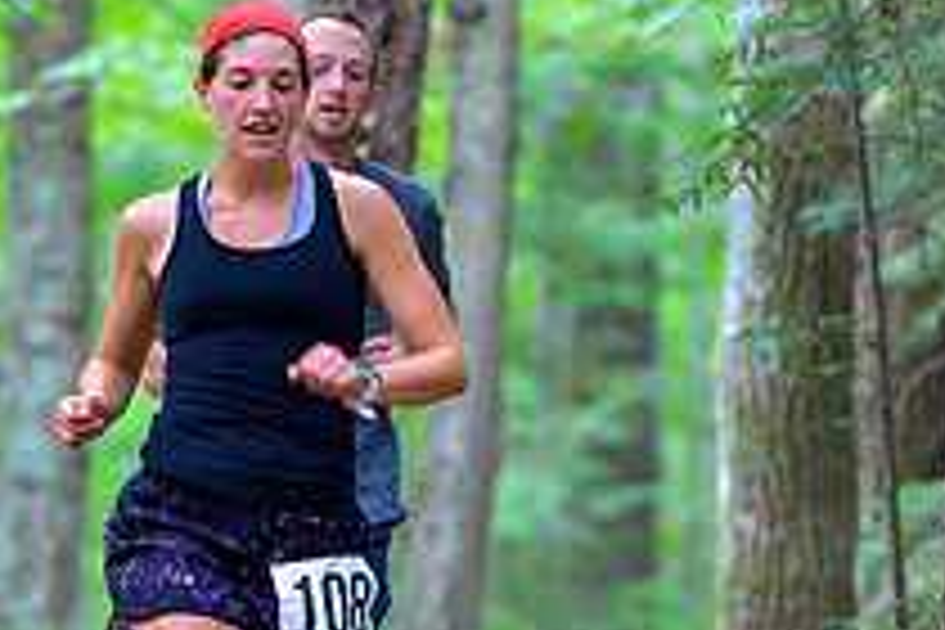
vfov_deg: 2.5
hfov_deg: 3.7
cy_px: 382
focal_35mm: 553
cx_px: 544
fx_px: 14515
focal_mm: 200
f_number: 4
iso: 8000
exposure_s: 1/200
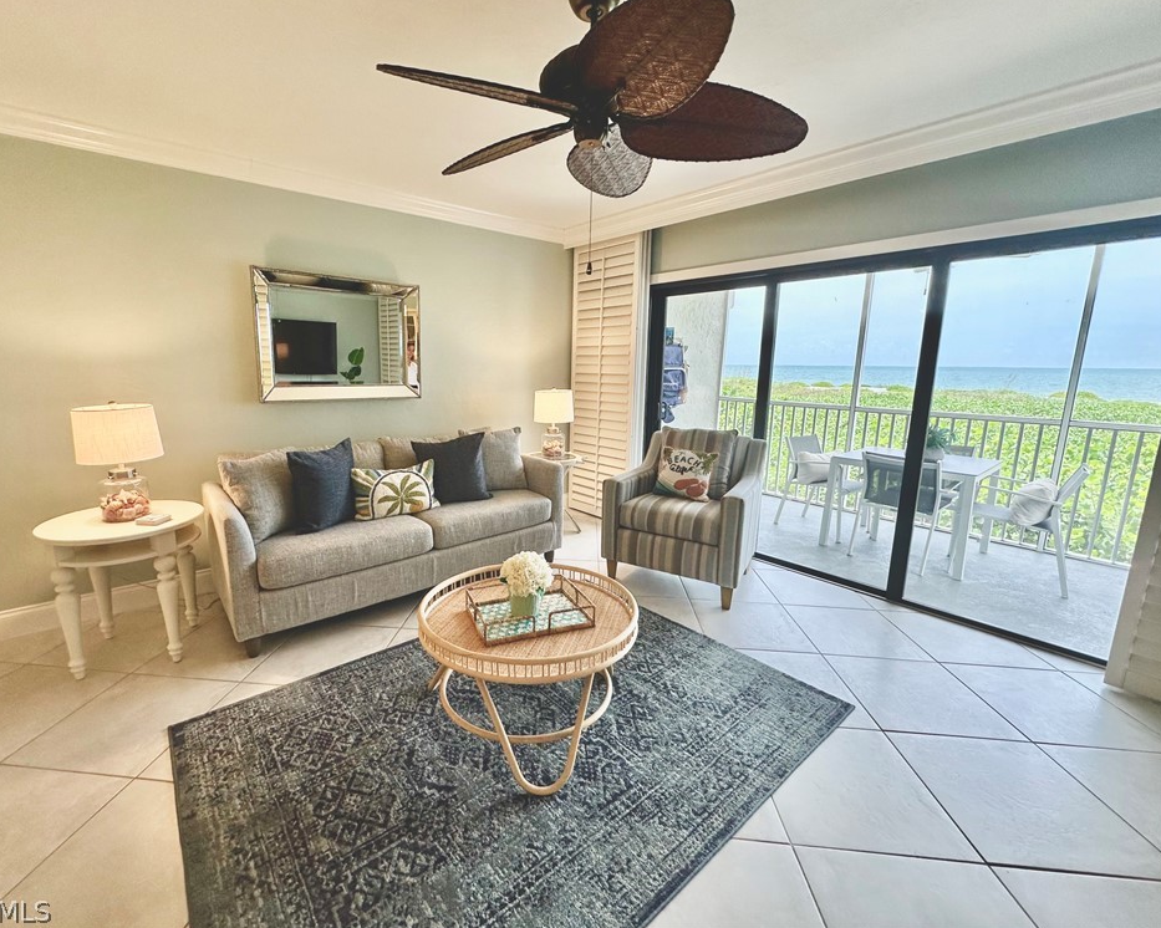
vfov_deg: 84.0
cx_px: 531
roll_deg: -1.2
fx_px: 515
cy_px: 454
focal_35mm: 15
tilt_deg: -10.8
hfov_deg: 96.6
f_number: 2.2
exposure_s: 1/120
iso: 50
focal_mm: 2.22
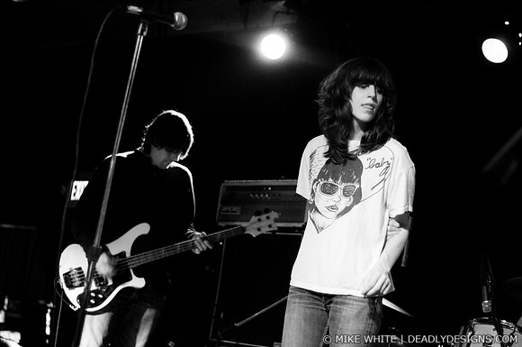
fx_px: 1086
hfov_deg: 27.0
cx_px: 261
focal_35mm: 75
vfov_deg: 18.1
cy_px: 174
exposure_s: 1/40
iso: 1000
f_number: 1.8
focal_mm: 50
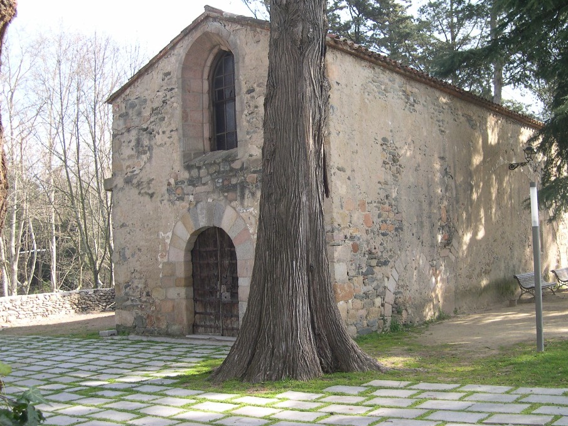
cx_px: 311
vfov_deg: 33.6
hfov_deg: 43.8
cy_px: 190
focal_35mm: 43
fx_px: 706
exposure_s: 1/227
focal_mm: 8
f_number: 2.8
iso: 100
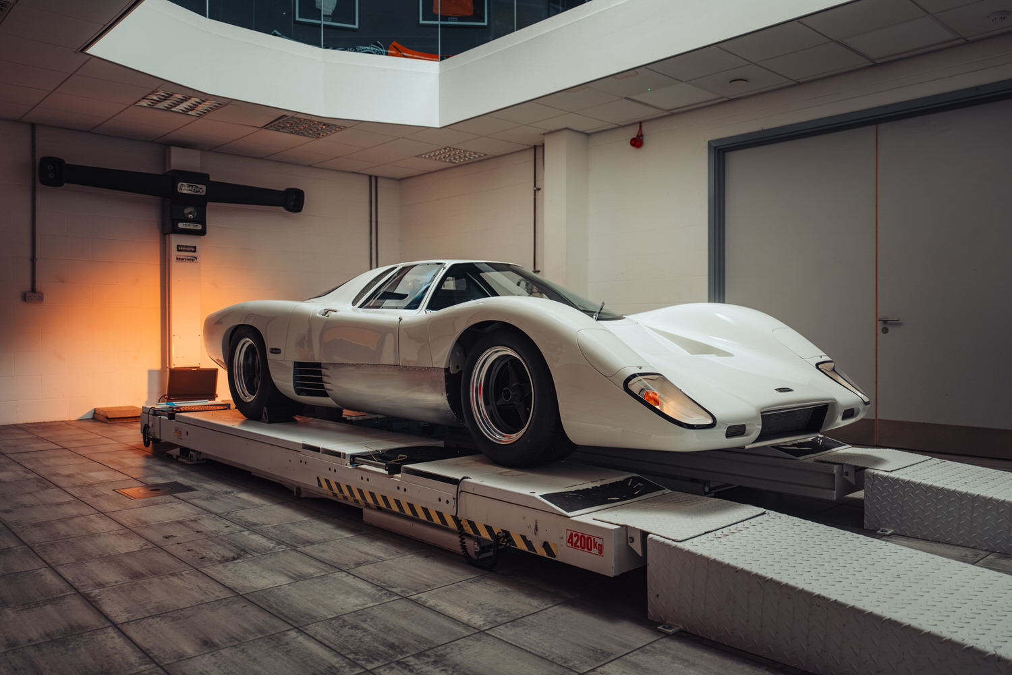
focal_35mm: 27
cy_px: 338
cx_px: 506
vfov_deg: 47.9
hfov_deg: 67.4
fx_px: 759
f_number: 2.8
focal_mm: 27
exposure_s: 1/50
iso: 400
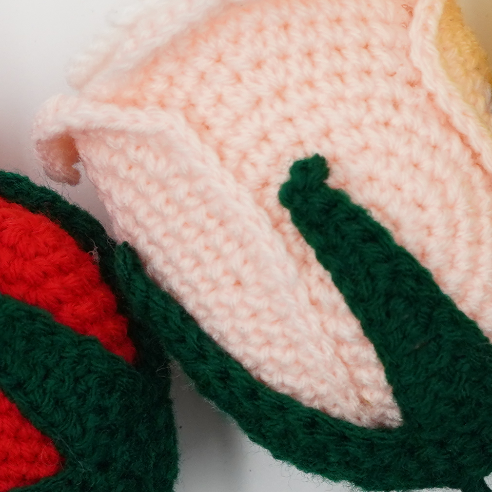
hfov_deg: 8.8
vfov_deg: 9.1
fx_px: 3087
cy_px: 419
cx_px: 856
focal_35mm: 192
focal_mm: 38
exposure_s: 1/250
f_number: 7.1
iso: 1000
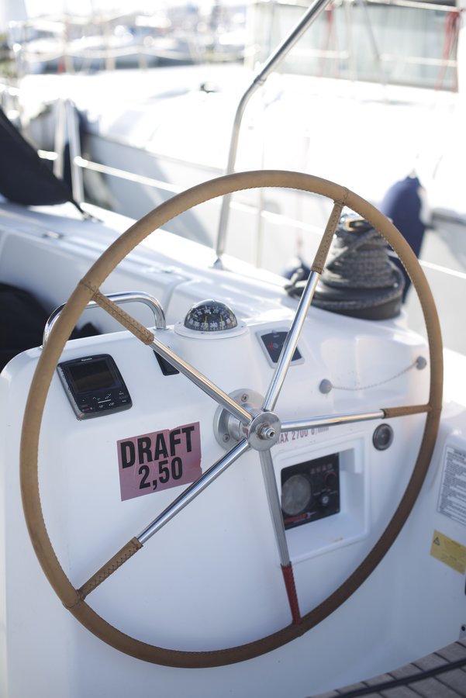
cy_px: 349
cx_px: 233
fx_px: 970
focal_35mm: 50
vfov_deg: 39.6
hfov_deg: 27.0
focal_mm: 50
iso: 63
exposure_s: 1/500
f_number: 2.2
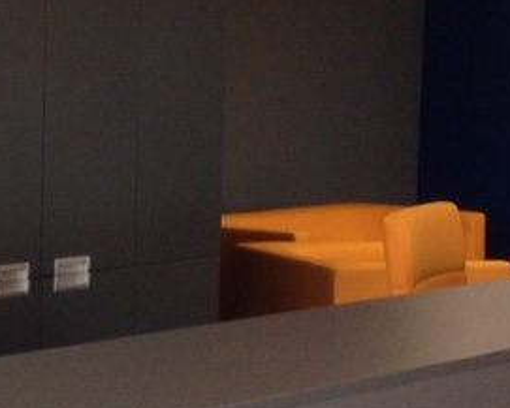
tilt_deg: -7.1
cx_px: 9
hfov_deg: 12.5
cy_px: 282
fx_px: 2295
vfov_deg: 10.2
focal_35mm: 152
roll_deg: -1.6
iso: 64
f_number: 2.4
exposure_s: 1/60
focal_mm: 4.12
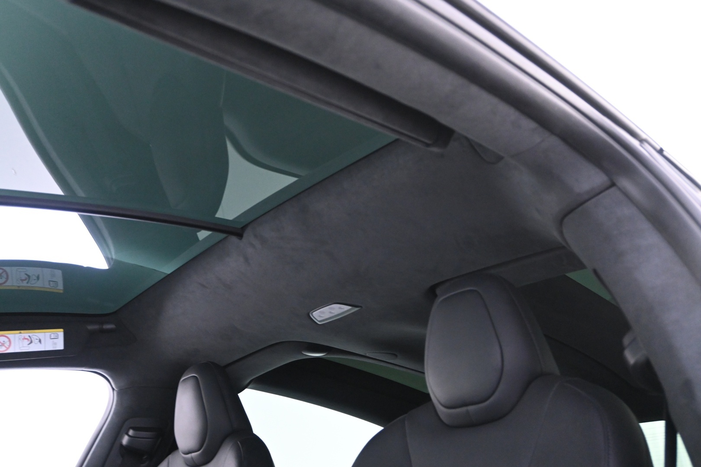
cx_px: 350
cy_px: 234
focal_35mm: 33
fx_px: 643
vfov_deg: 40.0
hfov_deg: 57.2
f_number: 4
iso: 3200
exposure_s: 1/13
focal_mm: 22
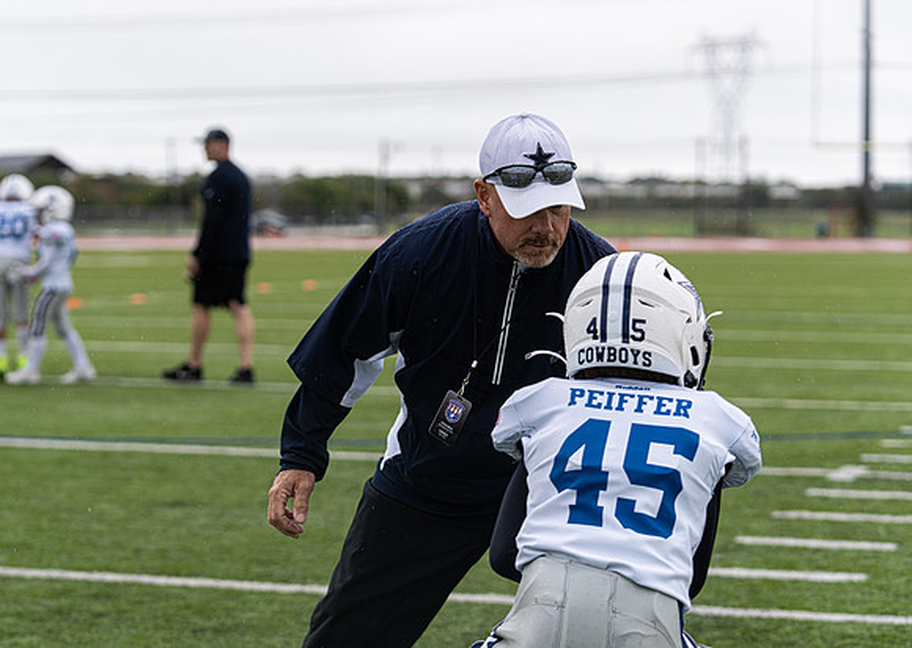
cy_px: 302
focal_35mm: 99
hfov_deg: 20.3
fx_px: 2552
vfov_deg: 14.5
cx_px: 393
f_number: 3.5
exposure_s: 1/1250
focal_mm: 86
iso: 250
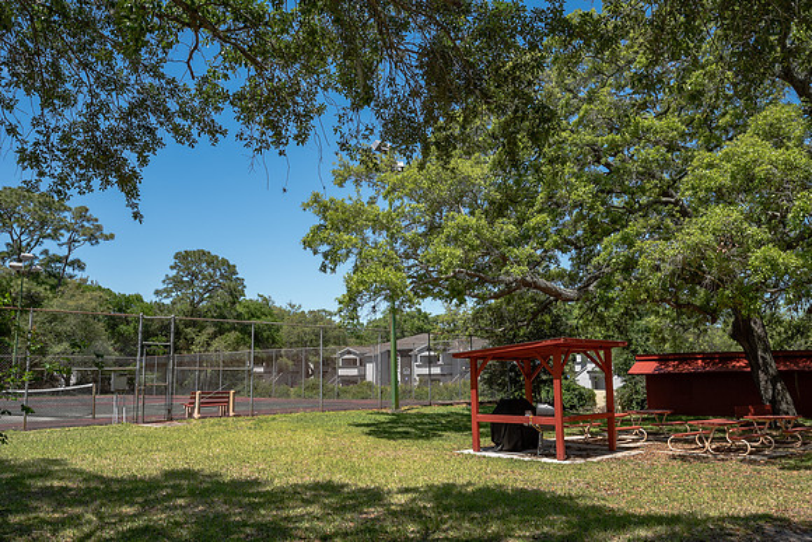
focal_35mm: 32
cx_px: 406
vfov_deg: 41.1
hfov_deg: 58.7
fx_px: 722
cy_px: 271
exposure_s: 1/160
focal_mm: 32
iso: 125
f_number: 9
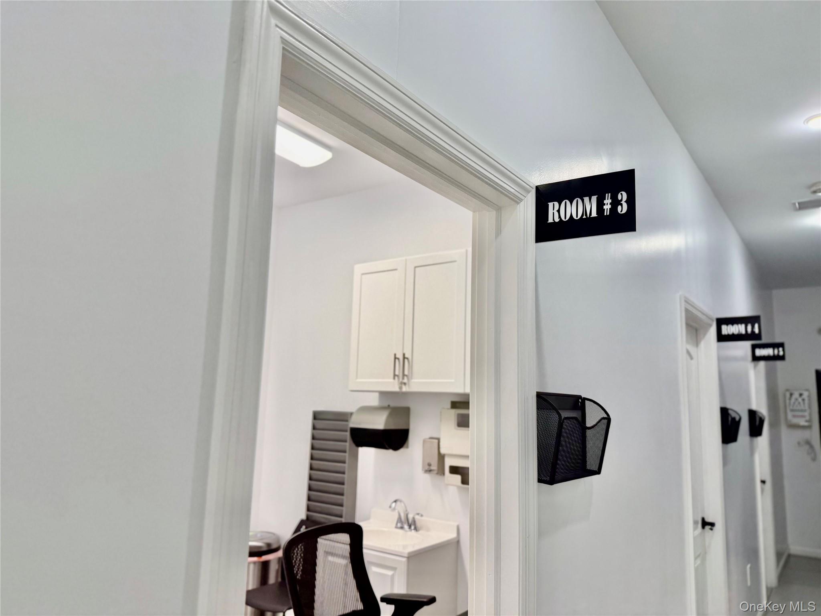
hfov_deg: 71.6
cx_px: 410
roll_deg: -1.7
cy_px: 308
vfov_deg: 56.8
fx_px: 569
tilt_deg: +9.2
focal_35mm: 24
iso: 80
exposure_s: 1/120
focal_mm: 6.76
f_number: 1.78
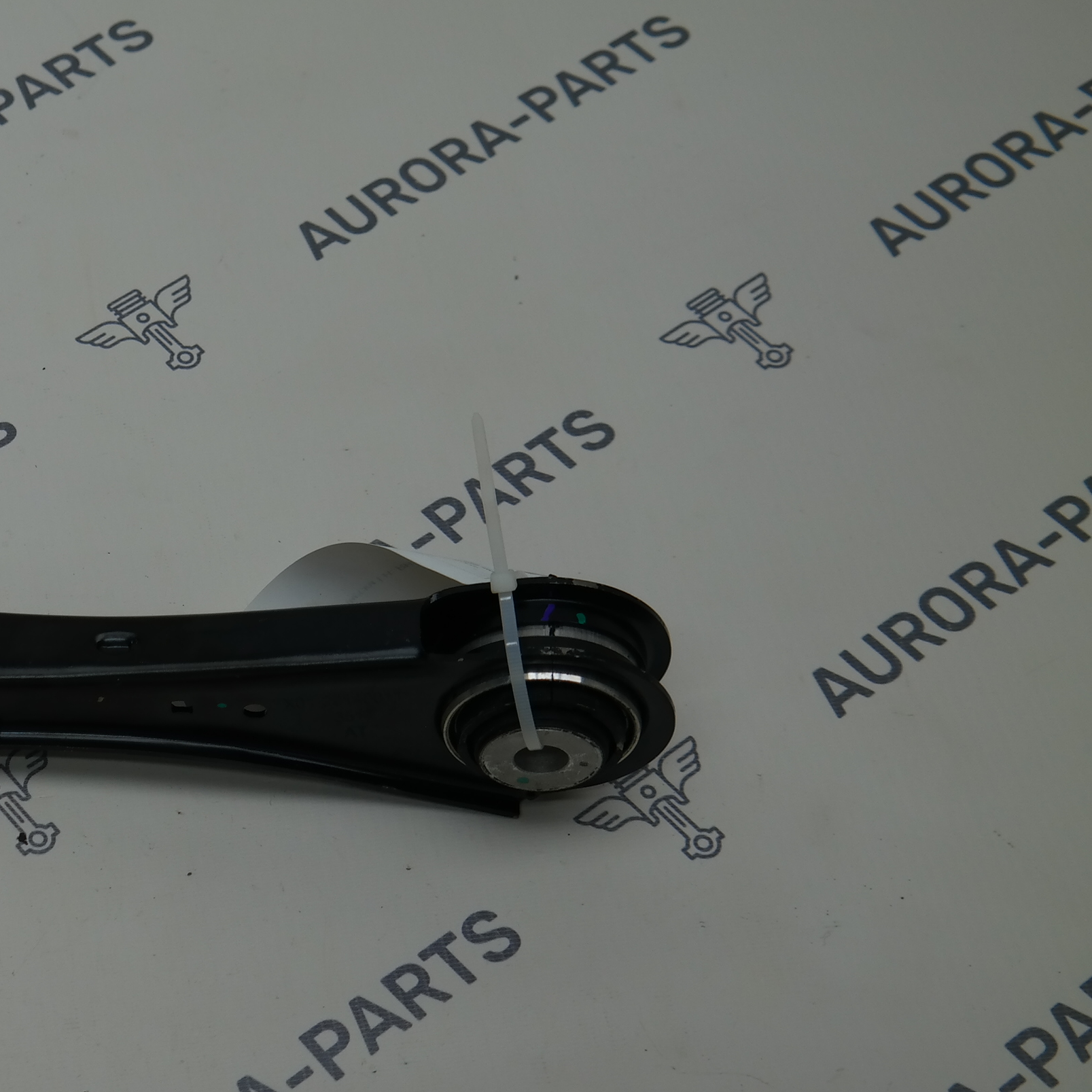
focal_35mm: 74
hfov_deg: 22.0
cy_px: 676
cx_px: -128
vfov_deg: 23.3
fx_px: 2641
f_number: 4
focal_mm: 24
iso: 100
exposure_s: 1/100
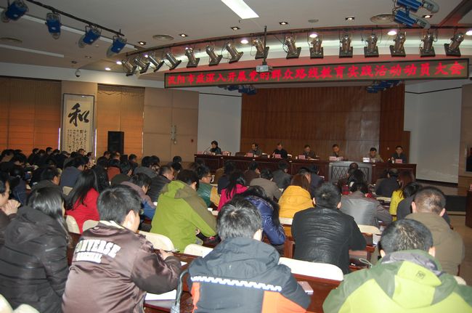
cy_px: 156
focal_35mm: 27
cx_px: 236
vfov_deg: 47.8
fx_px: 353
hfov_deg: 67.5
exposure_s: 1/60
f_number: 3.5
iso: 400
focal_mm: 18
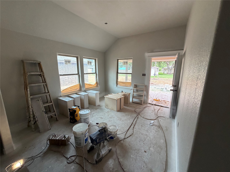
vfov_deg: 85.7
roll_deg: +1.2
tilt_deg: -11.4
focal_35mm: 14
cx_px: 115
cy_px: 86
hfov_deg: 102.1
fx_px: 93
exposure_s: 1/121
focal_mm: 2.22
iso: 200
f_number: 2.2
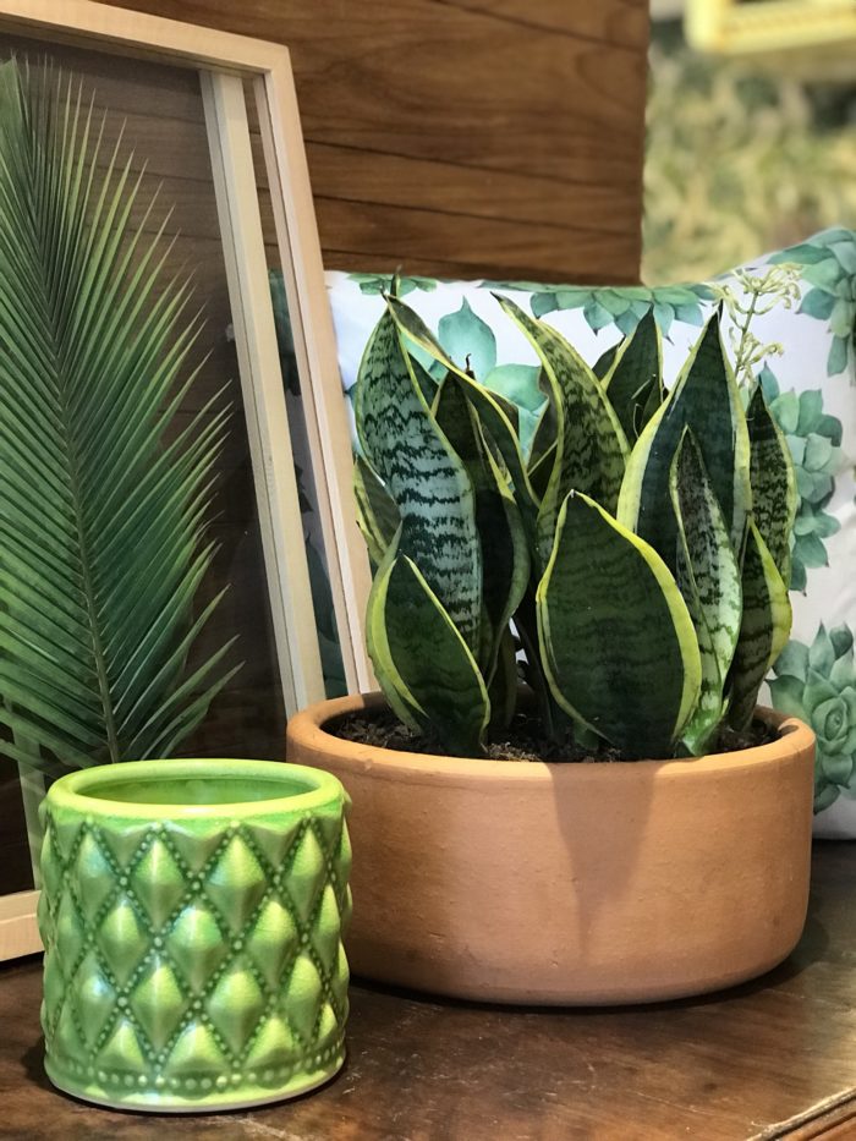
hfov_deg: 25.7
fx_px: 1879
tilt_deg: -4.7
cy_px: 570
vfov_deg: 33.8
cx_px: 428
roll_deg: -2.5
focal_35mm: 57
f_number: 2.8
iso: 500
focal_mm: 6.6
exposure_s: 1/60
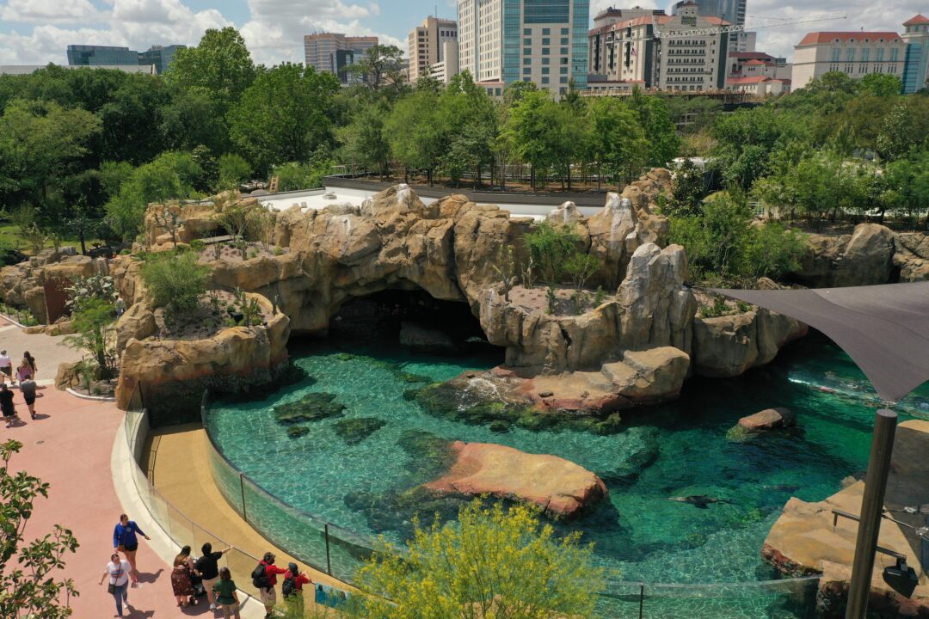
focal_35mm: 28
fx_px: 722
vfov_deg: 46.4
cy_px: 310
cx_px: 464
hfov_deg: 65.5
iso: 200
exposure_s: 1/240
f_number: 4.5
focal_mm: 10.26
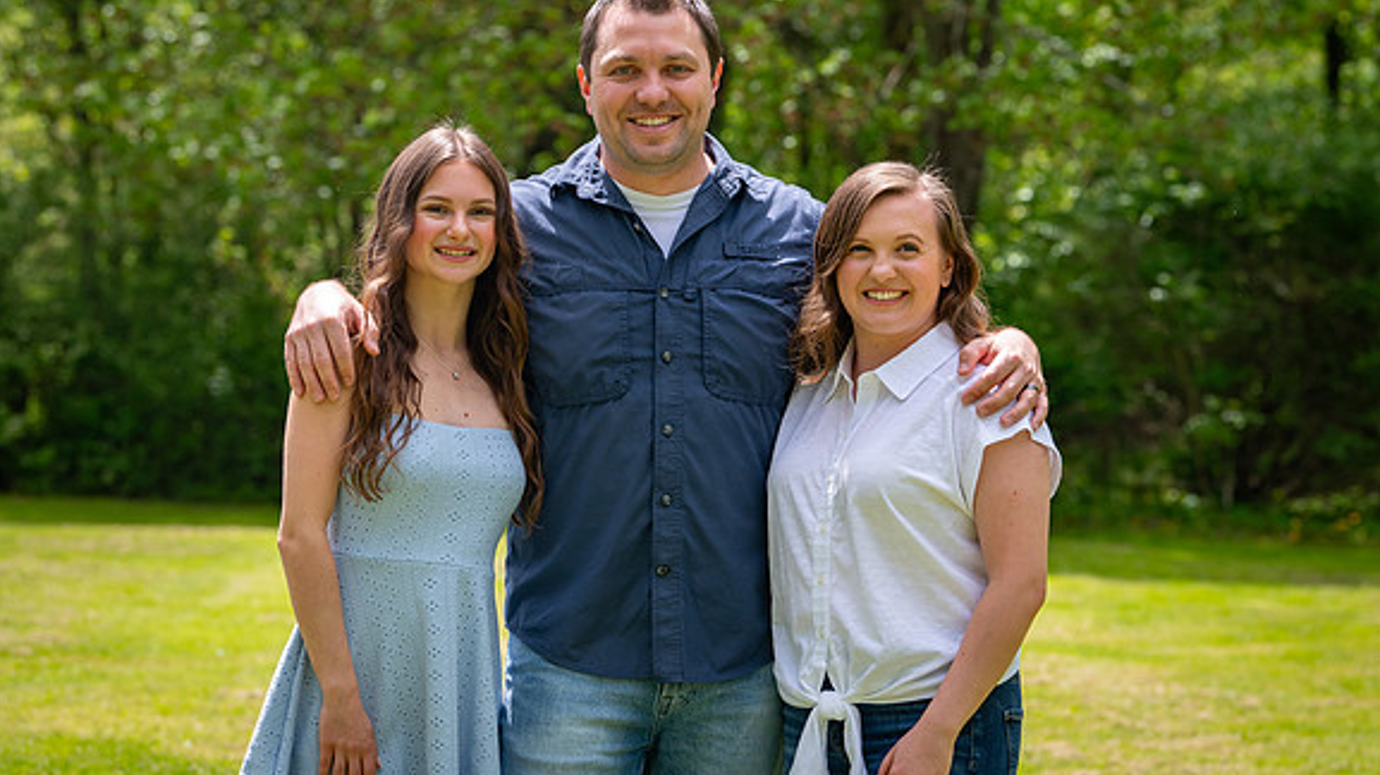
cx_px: 783
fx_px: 4462
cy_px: 275
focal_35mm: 122
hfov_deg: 17.6
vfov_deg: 9.9
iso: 400
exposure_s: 1/1600
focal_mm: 102
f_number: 5
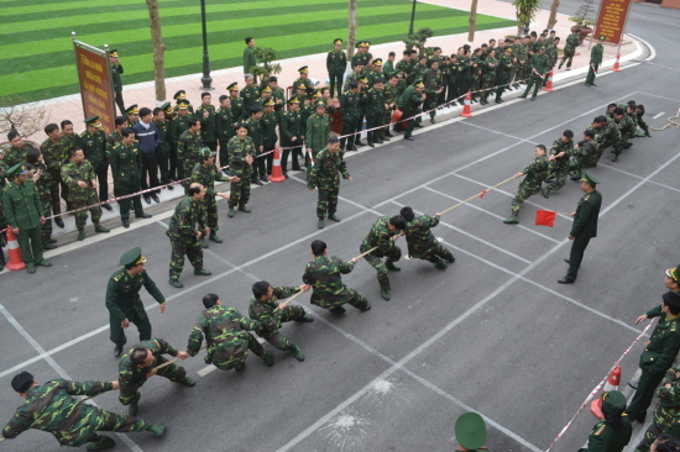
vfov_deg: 43.6
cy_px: 226
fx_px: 566
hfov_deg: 62.0
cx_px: 340
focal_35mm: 30
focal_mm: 20
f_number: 5.6
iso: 220
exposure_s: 1/125
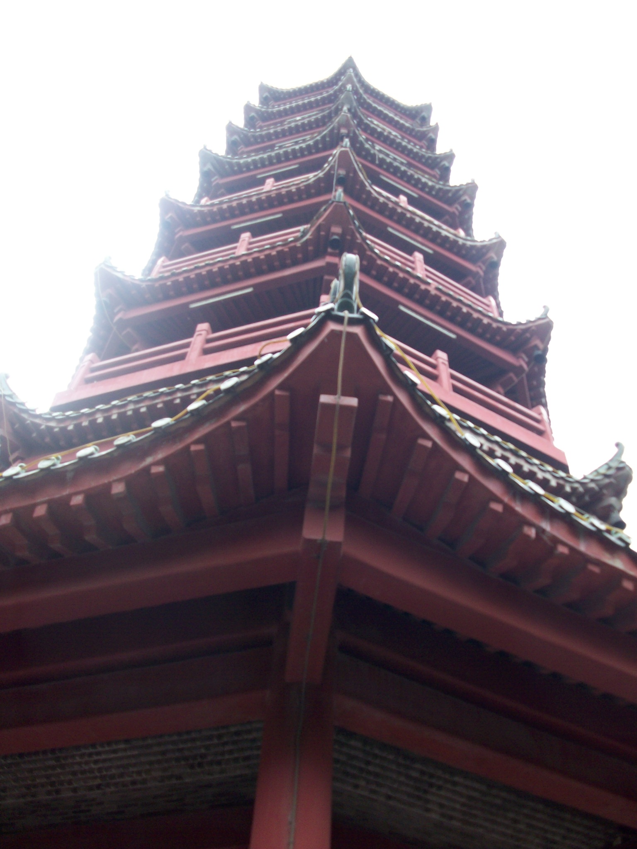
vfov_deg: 54.0
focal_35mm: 34
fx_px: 834
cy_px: 424
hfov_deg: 41.8
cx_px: 318
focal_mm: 5.7
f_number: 2.8
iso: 64
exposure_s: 1/101
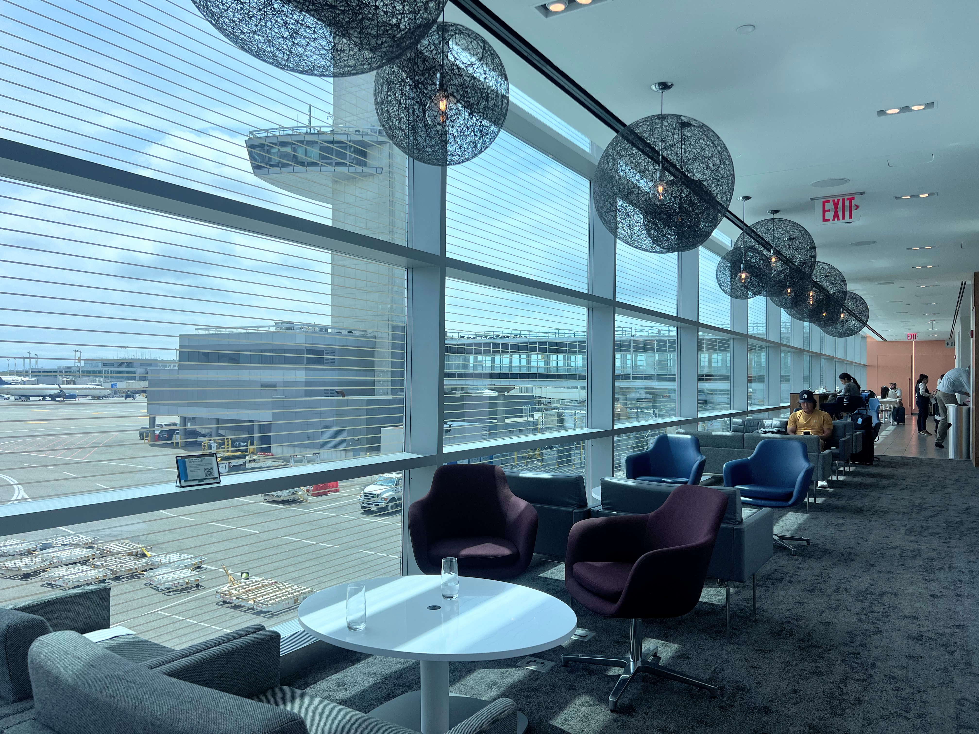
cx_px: 490
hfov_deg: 67.3
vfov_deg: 53.1
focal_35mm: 26
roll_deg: -0.4
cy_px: 367
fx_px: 735
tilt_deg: +1.4
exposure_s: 1/2457
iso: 50
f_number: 1.5
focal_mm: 5.7
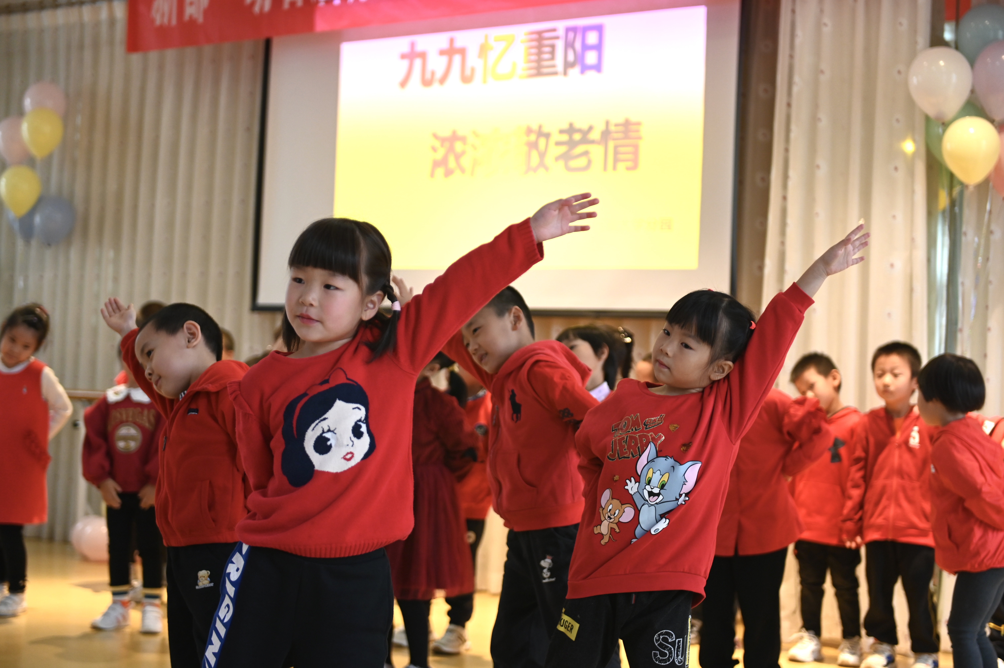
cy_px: 334
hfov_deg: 32.4
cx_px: 502
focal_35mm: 62
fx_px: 1728
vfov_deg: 21.9
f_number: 2.8
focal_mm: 62
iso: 1600
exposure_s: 1/250
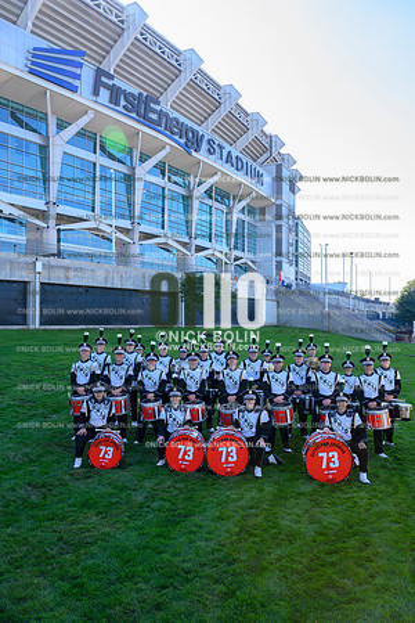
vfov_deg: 64.6
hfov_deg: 45.7
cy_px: 312
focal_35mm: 28
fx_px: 493
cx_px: 208
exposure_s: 1/320
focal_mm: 28.5
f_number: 8
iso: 800
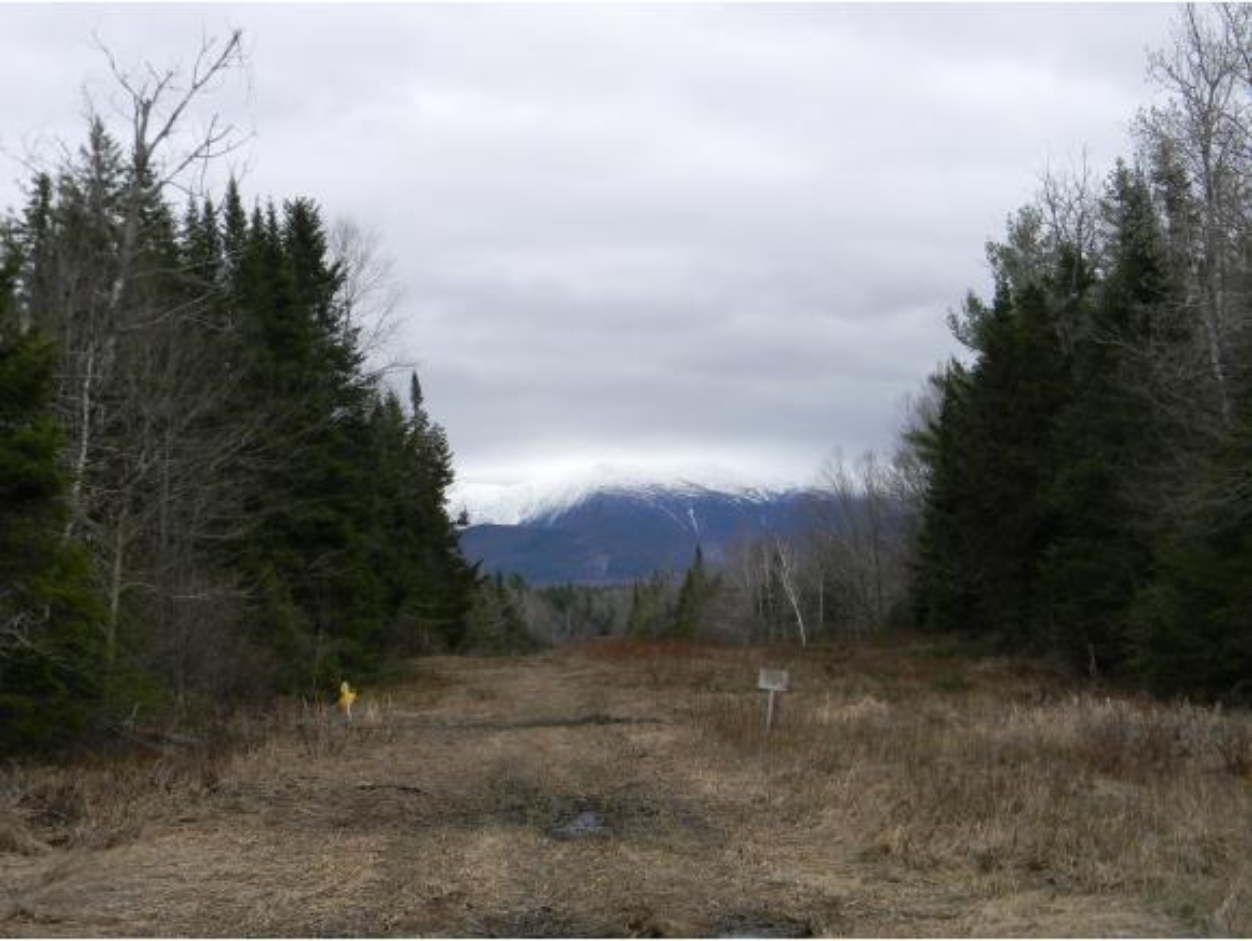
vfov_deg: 26.1
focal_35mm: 56
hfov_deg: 34.3
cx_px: 626
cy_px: 470
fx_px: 2027
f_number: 4.1
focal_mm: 10.1
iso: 80
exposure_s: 1/604
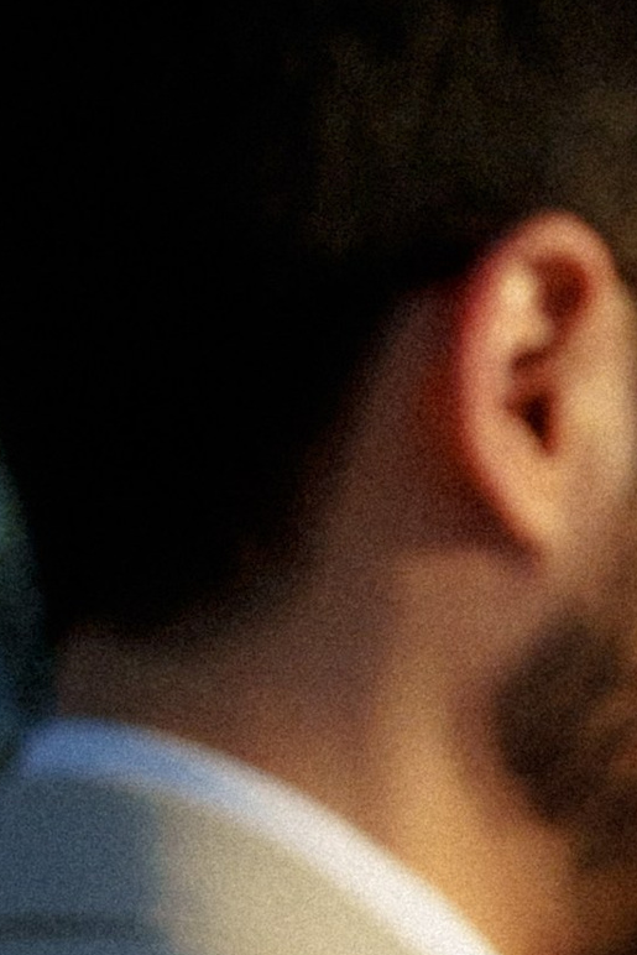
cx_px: 872
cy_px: 2122
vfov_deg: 10.5
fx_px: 4616
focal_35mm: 174
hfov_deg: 7.8
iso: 500
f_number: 5.6
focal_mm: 35
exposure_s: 1/3200
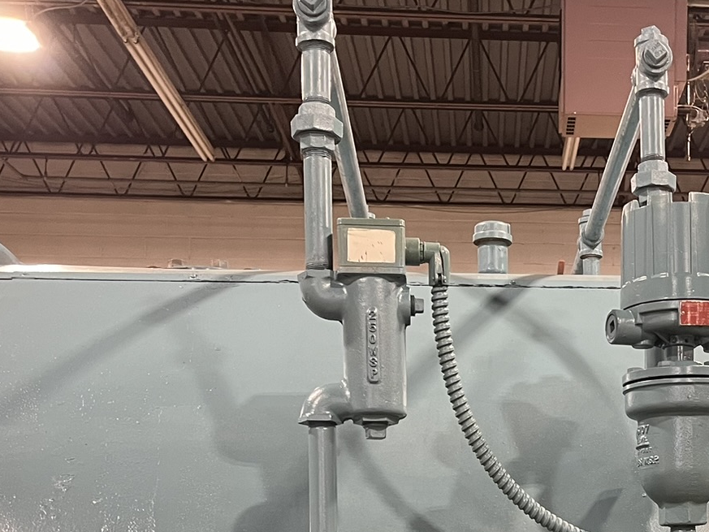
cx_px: 594
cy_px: 570
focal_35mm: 61
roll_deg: +0.3
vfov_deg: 22.8
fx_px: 1250
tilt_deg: +0.4
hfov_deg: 30.7
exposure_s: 1/60
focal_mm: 5.1
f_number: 1.6
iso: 200
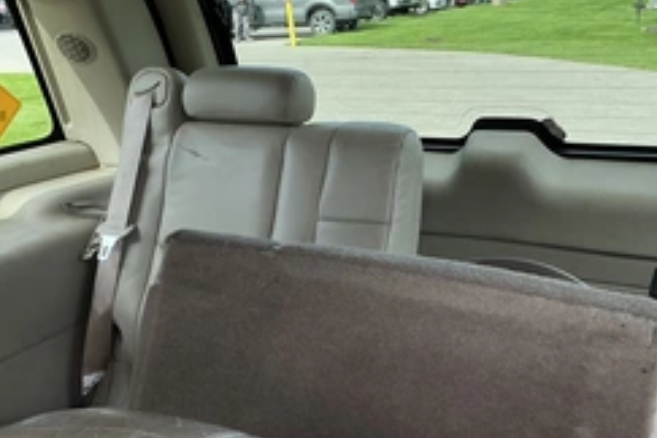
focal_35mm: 48
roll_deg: +1.8
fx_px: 876
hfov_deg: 41.0
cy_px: 227
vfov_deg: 28.1
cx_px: 368
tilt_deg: -15.5
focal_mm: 3
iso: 32
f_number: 1.8
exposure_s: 1/122
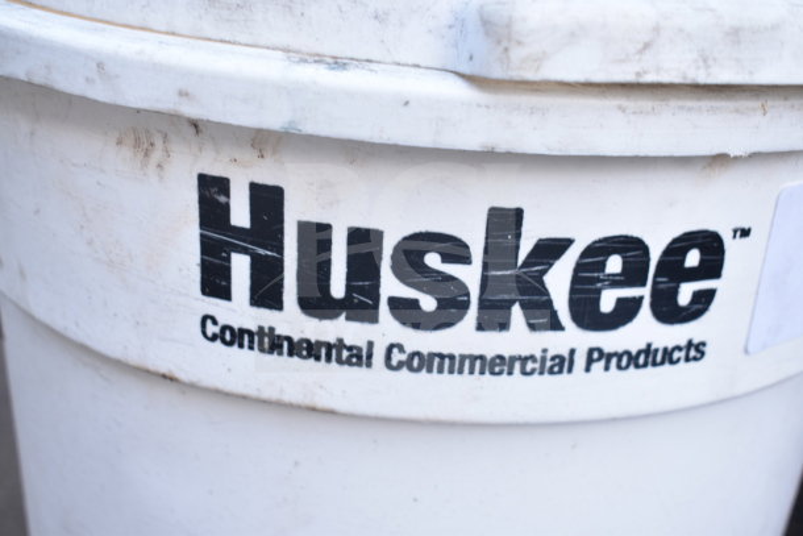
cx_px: 402
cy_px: 268
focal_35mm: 48
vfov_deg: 28.1
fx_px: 1071
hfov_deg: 41.1
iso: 200
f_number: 5
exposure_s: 1/100
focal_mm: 32
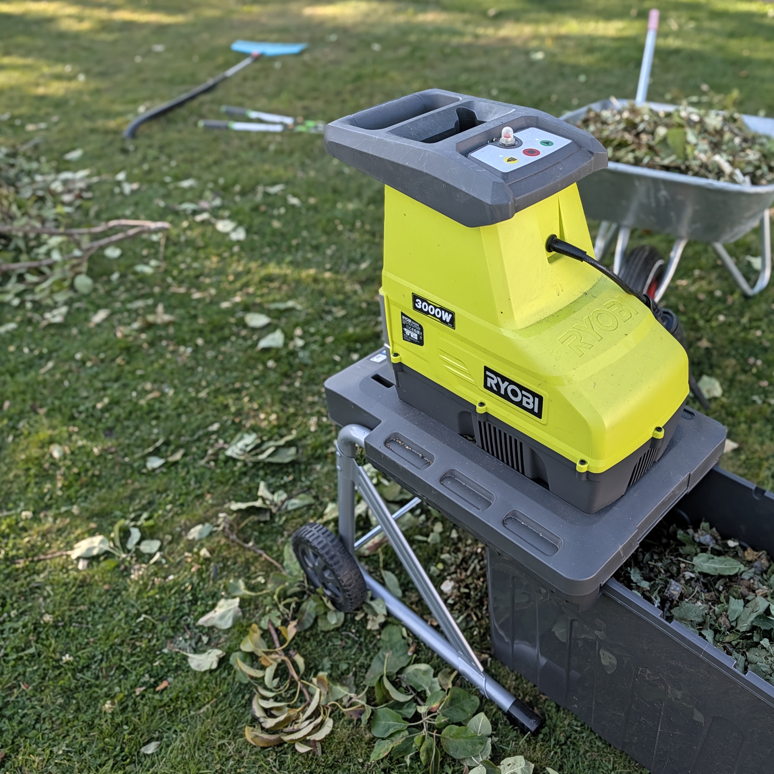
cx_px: 524
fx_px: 734
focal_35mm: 29
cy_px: 393
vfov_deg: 55.6
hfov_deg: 54.4
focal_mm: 6.9
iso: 23
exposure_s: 1/176
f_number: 1.68
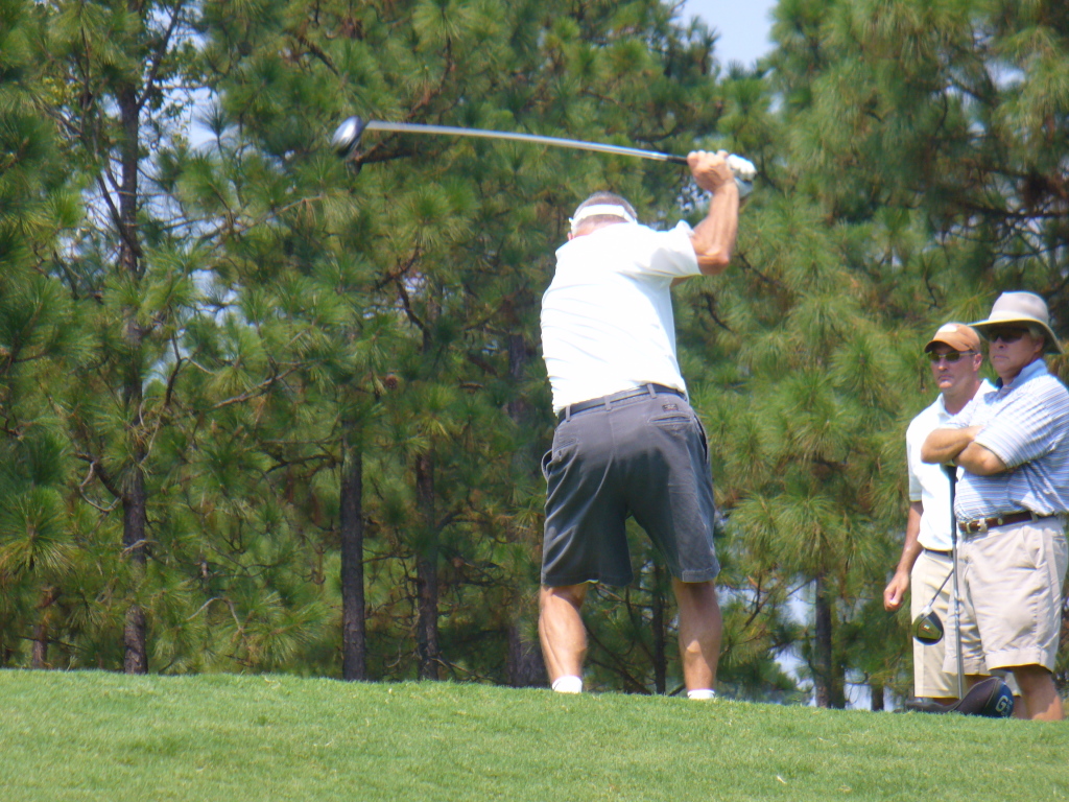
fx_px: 6856
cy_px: 401
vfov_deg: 6.7
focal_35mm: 222
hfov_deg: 8.9
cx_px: 534
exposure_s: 1/320
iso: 80
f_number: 4.5
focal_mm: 36.6
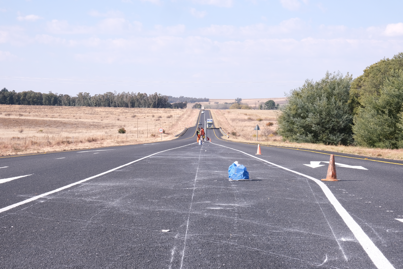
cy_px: 134
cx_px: 202
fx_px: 929
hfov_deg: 24.5
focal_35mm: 83
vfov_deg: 16.5
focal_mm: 55
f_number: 16
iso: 500
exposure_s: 1/125
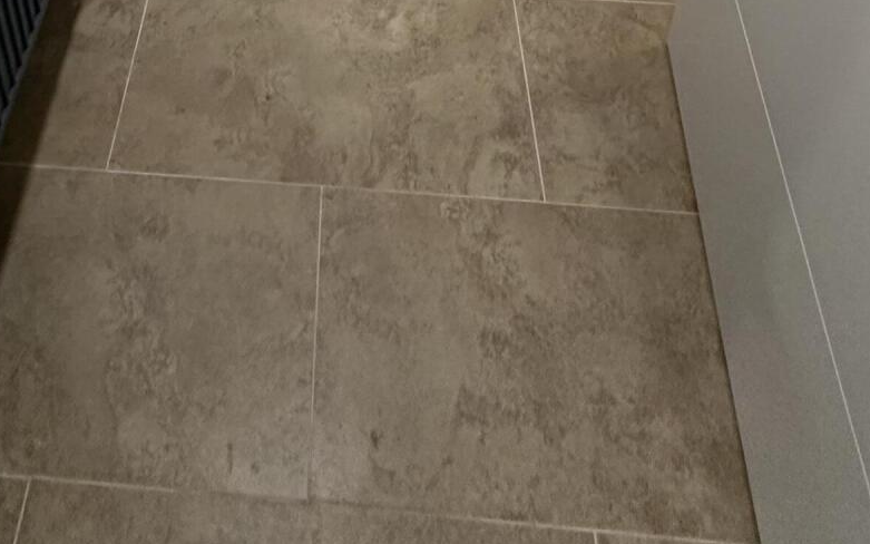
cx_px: 305
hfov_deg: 50.8
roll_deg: -0.3
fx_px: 901
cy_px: -505
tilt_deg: -25.6
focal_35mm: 38
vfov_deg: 20.1
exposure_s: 1/99
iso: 320
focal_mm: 2.22
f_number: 2.2
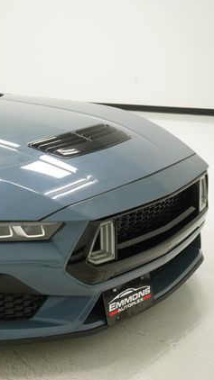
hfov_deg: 20.3
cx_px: -66
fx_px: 545
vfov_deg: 38.5
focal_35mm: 54
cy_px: 190
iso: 1000
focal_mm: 23
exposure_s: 1/200
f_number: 5.6
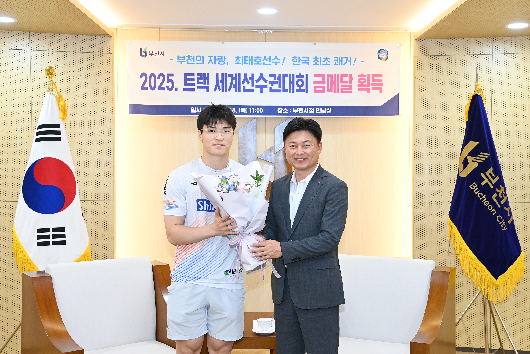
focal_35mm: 46
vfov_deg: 29.2
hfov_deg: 42.7
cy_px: 177
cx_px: 265
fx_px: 677
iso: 2500
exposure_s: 1/160
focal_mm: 46
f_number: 6.3
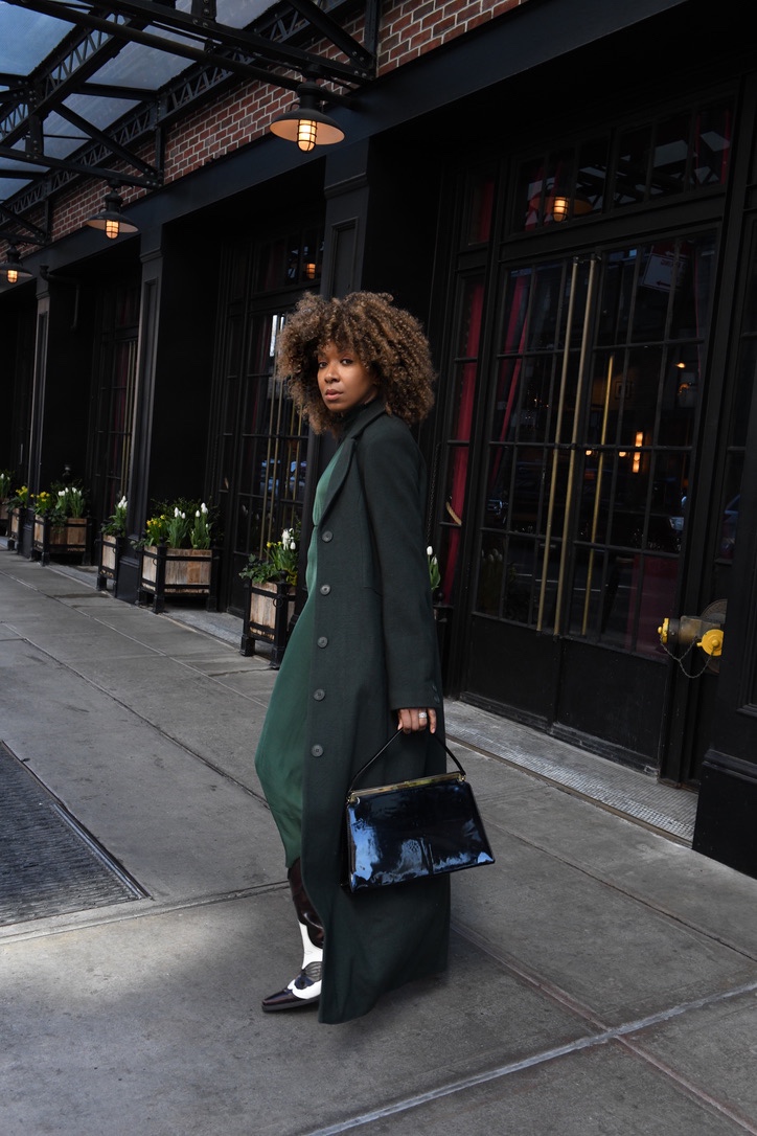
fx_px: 1072
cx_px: 378
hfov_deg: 38.9
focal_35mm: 34
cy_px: 568
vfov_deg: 55.8
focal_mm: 34
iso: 2000
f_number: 9
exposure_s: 1/320
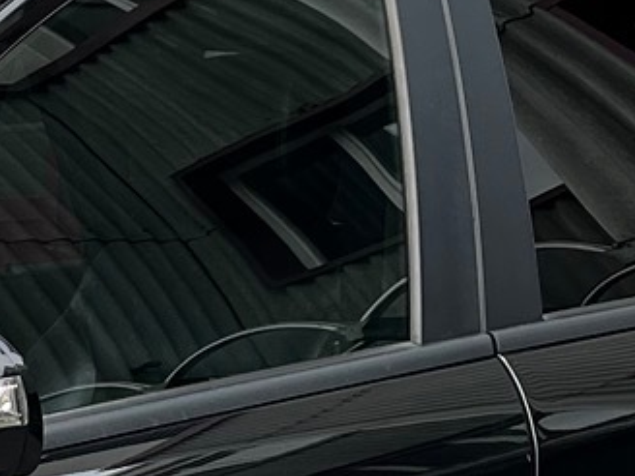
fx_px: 2935
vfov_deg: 9.0
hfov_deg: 11.4
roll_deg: -1.0
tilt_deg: -9.2
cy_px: 782
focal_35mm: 160
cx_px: -519
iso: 50
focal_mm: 5.7
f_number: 1.5
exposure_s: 1/578
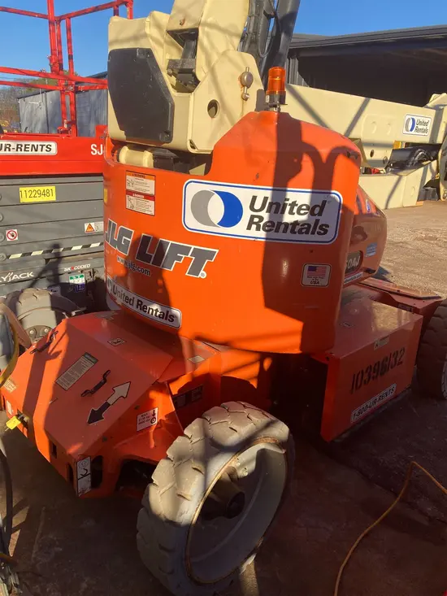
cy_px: 298
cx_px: 224
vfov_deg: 63.4
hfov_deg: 49.8
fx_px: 482
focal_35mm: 28
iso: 20
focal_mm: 3.99
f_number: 1.8
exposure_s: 1/1350
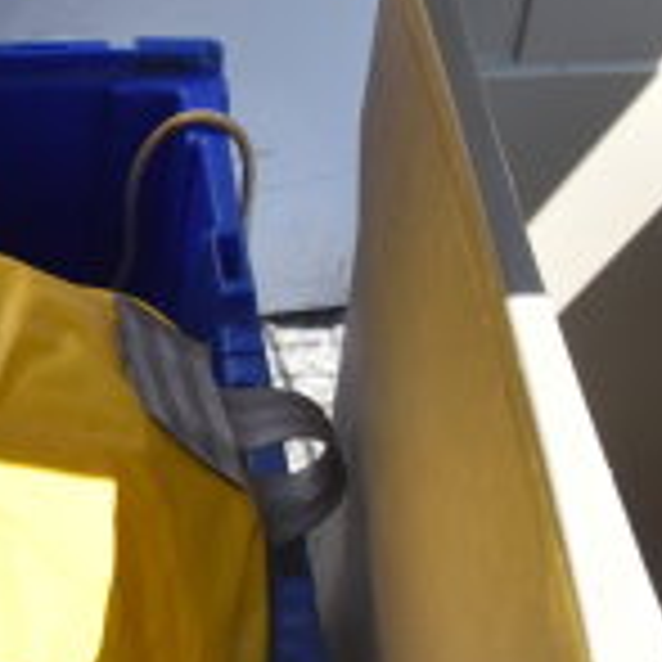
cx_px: -685
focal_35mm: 127
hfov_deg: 12.1
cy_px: 736
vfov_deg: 13.5
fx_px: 2748
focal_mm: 24
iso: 200
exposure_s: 1/200
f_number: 7.1
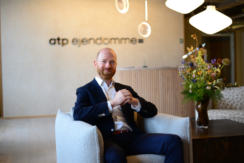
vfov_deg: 27.0
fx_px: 339
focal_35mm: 50
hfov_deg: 39.6
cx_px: 122
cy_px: 82
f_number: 1.8
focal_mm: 50
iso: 640
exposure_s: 1/200
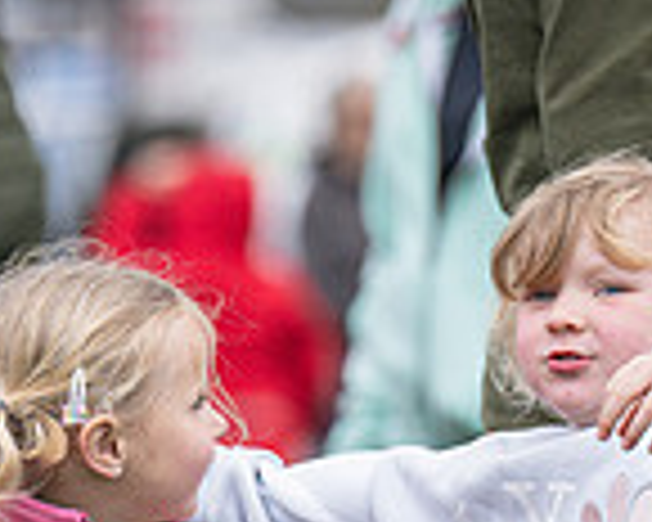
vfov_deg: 1.8
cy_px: 864
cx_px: 11
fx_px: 16827
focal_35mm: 872
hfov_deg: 2.2
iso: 400
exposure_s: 1/2000
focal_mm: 200
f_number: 4
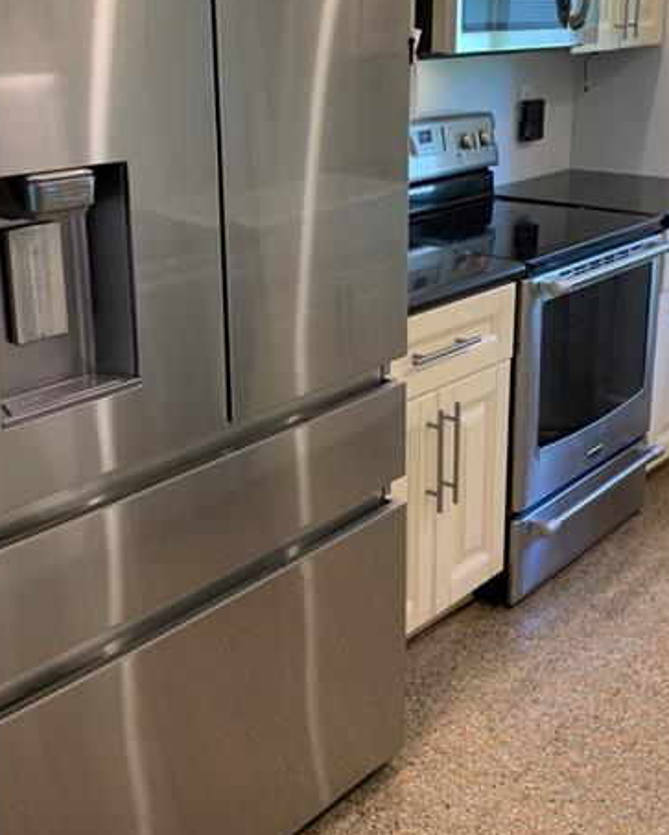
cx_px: 304
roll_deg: +1.7
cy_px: 313
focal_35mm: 43
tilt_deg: -14.9
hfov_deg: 34.9
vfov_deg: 42.6
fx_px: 1063
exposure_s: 1/60
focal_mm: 4.25
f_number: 1.8
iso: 160
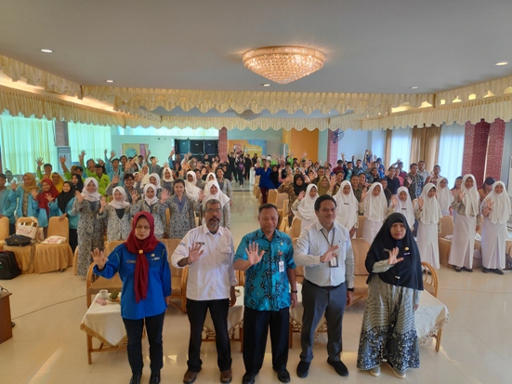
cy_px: 192
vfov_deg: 66.0
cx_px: 256
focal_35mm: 20
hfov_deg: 81.8
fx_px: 296
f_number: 1.9
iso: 875
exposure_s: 1/50
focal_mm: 3.94
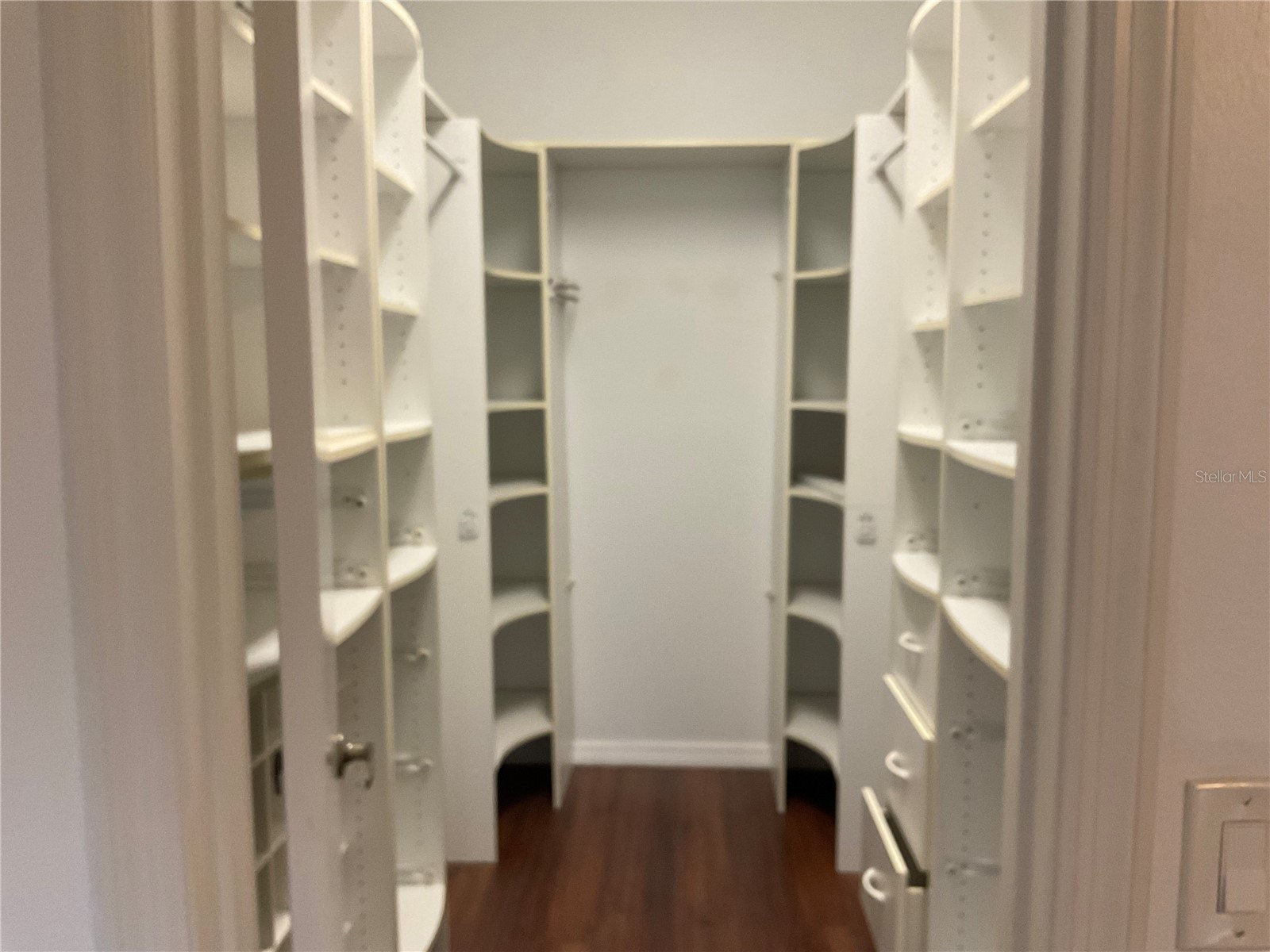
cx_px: 635
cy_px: 476
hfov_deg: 61.7
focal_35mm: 29
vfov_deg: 48.2
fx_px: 1064
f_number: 1.8
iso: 200
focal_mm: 3
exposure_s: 1/60
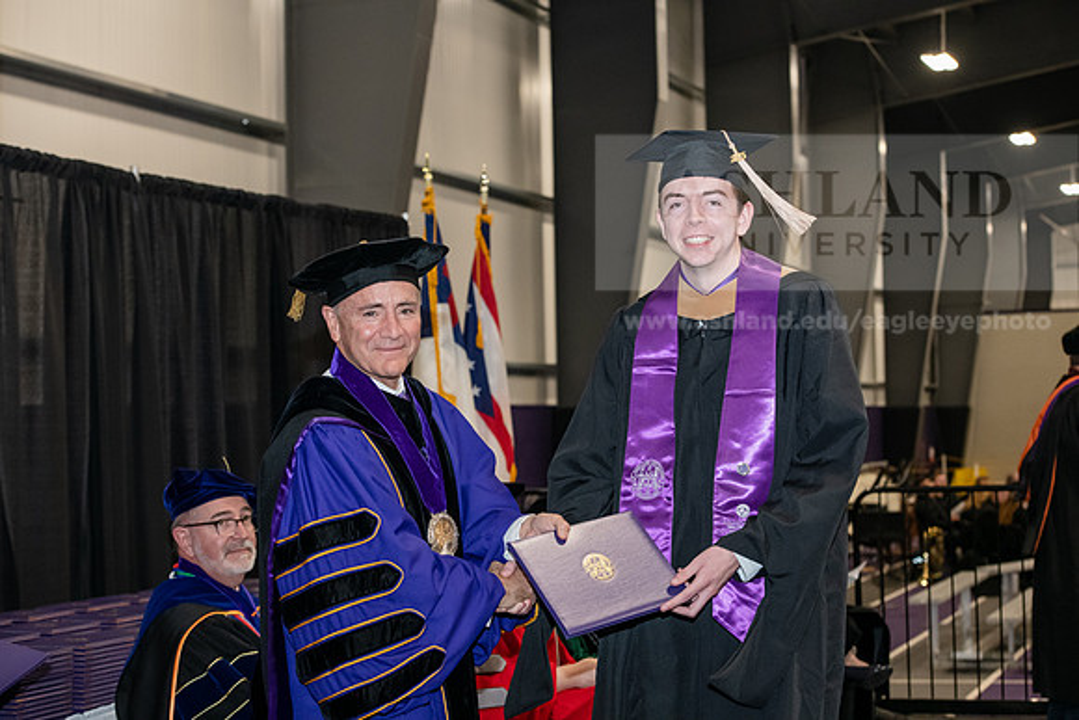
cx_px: 540
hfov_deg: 28.8
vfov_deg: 19.5
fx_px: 2098
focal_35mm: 70
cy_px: 360
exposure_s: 1/200
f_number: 5.6
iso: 2500
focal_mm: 70
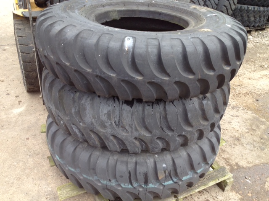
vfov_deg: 40.7
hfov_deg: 52.6
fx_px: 272
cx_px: 134
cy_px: 100
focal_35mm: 35
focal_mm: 4.28
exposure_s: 1/267
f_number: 2.4
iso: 64
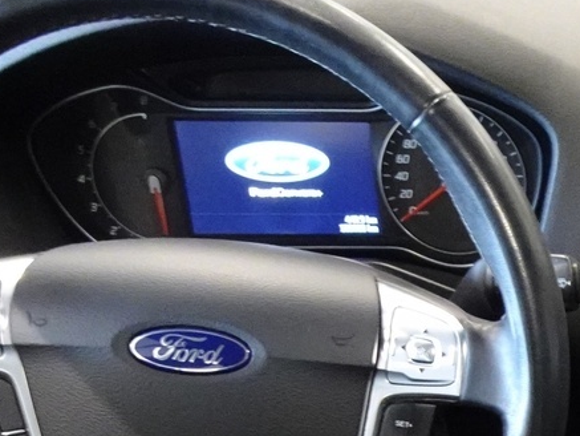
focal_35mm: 79
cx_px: 788
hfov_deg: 21.8
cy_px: 666
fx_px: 1324
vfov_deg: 16.8
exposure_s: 1/13
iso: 800
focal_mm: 4.25
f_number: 3.5
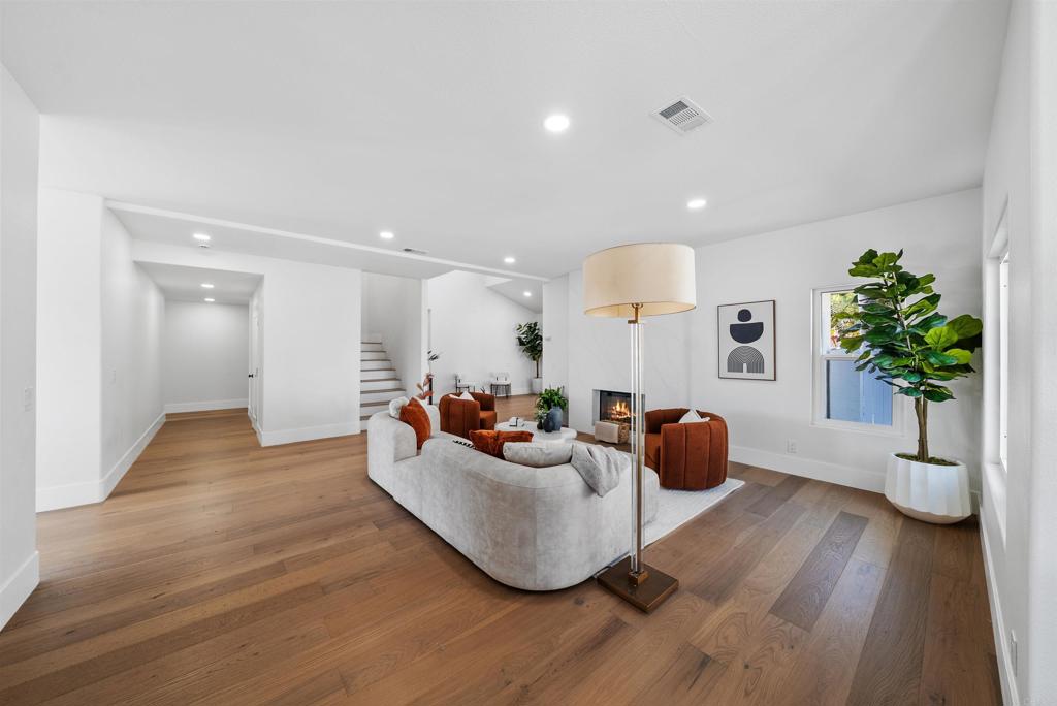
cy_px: 353
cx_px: 528
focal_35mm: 12
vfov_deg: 90.1
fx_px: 353
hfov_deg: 112.6
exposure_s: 1/2.5
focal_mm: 12
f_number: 6.3
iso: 250
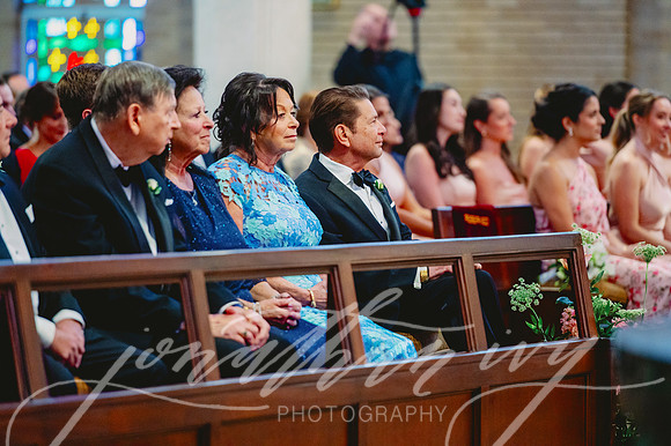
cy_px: 223
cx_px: 336
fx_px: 3726
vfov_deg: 6.9
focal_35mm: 200
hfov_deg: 10.3
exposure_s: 1/125
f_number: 2.8
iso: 3200
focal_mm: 200
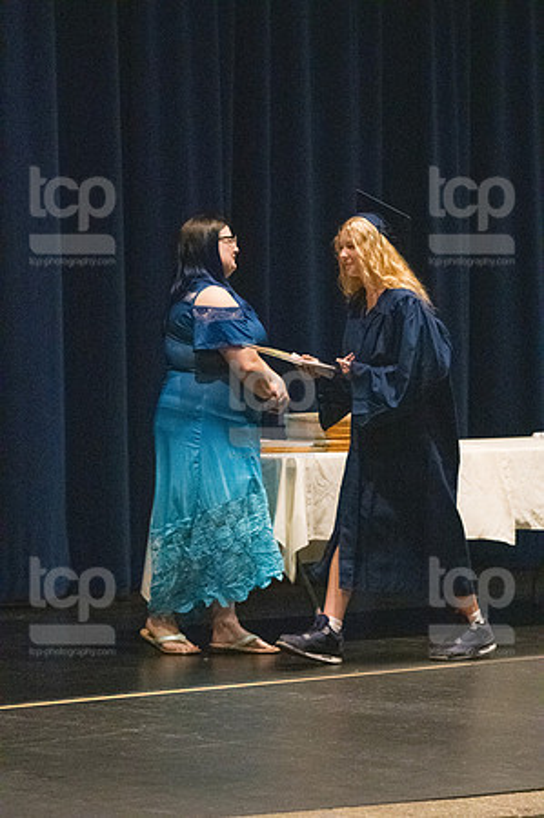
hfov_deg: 7.9
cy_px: 409
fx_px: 3953
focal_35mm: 174
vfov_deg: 11.8
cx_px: 272
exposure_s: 1/400
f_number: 3.2
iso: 10000
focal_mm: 116
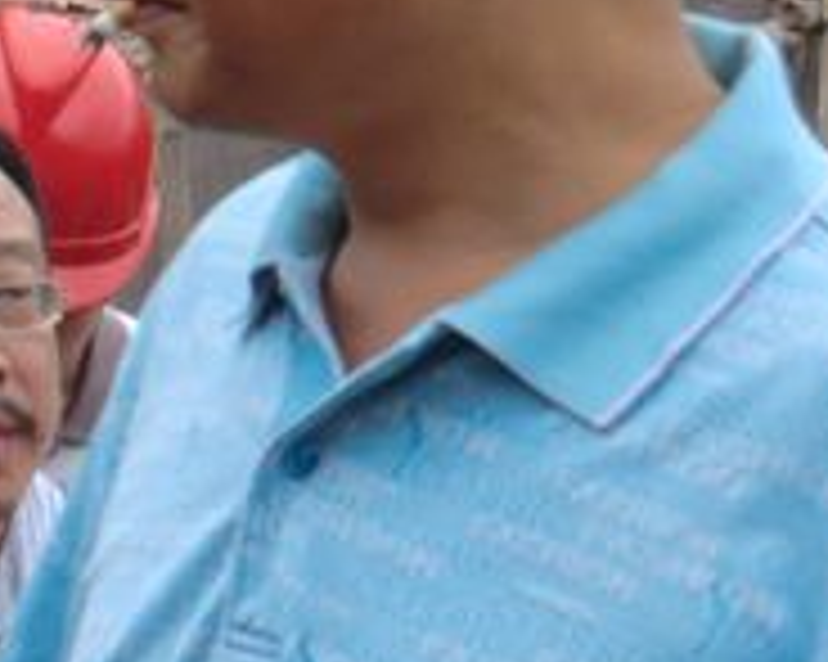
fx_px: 6833
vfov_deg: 5.5
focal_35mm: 279
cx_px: -284
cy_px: 304
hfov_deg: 6.9
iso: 64
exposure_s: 1/125
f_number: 5
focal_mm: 18.8
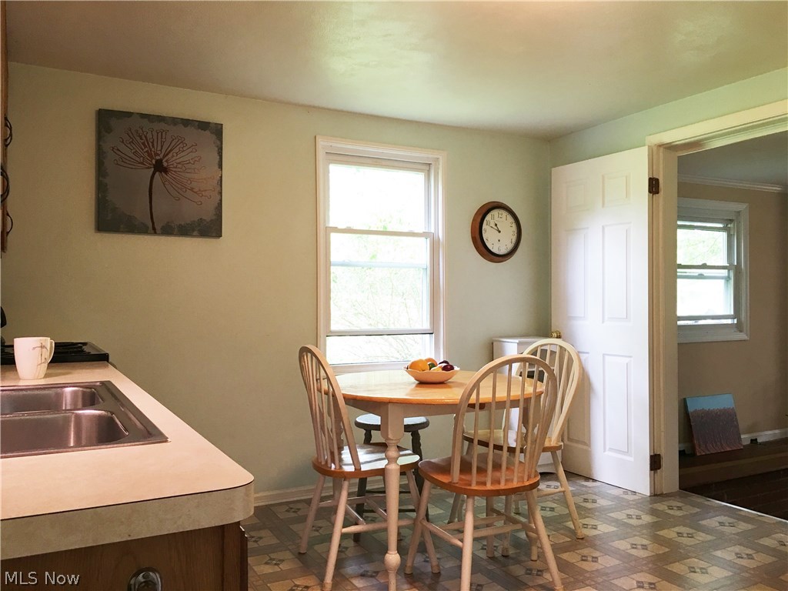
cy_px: 296
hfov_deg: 61.7
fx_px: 660
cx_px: 394
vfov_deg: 48.2
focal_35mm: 29
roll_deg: -0.3
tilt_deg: +0.7
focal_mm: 4.15
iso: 32
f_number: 2.2
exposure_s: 1/15
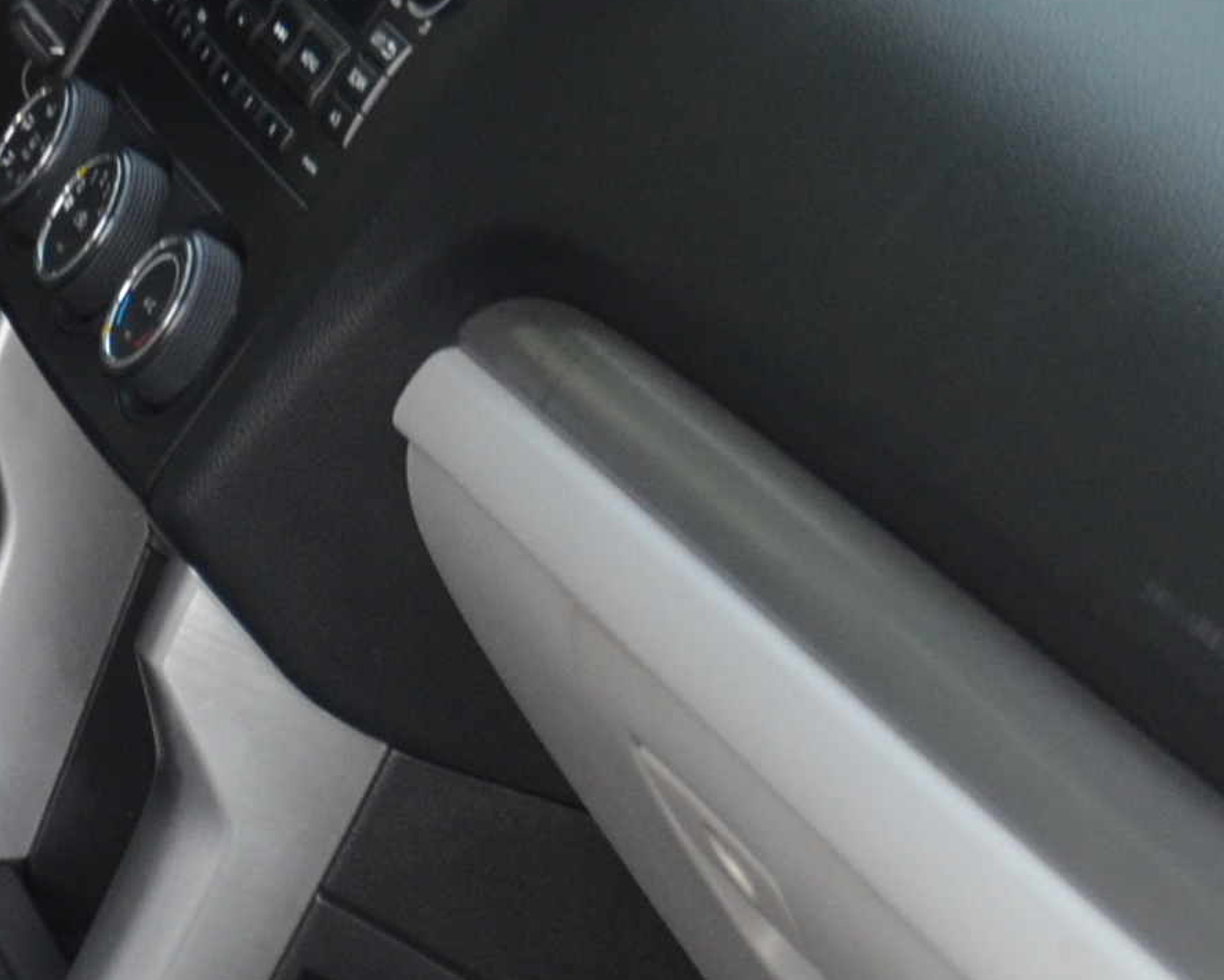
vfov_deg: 9.0
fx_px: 6157
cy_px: 1185
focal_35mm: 170
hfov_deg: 11.1
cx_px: -399
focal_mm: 29
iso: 900
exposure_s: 1/30
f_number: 3.8
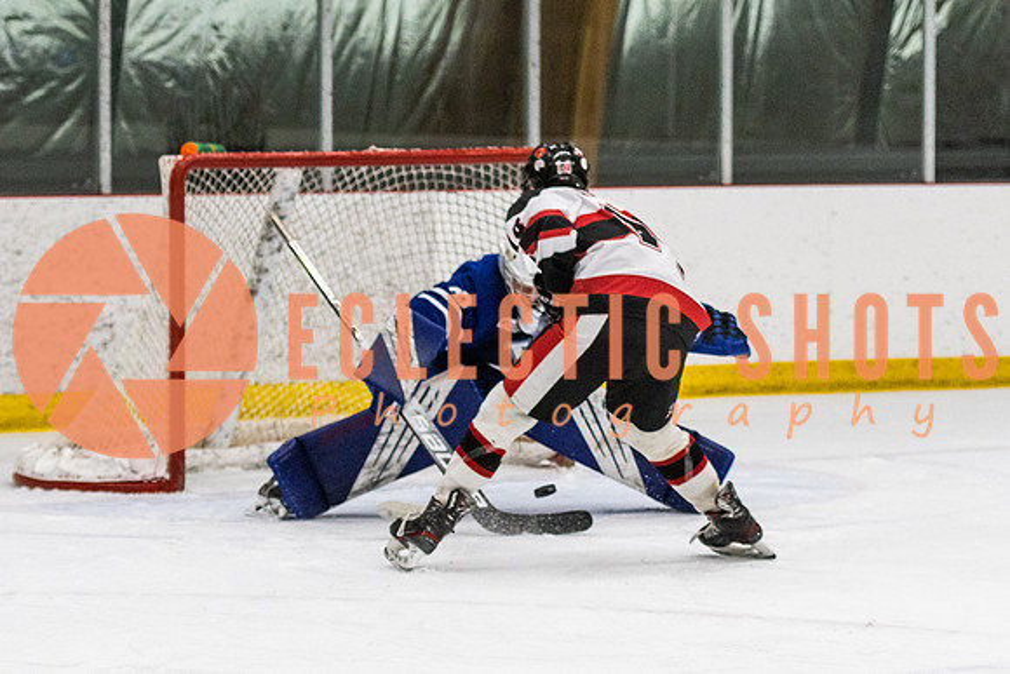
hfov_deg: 10.4
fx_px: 5571
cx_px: 670
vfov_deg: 6.9
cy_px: 371
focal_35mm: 199
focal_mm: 85
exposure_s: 1/640
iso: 1100
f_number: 2.8
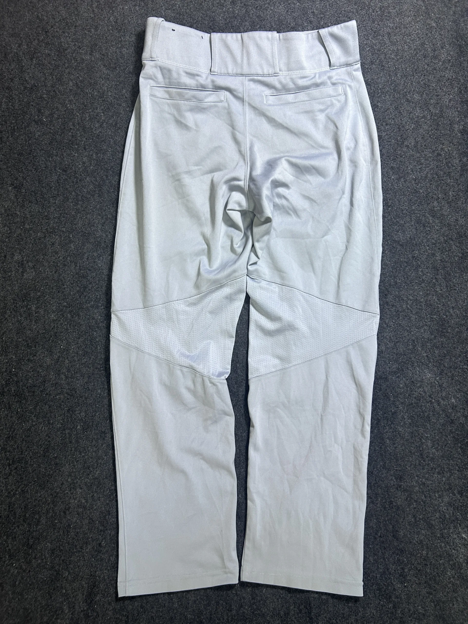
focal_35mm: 26
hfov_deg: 53.1
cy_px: 312
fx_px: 469
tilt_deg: -62.3
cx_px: 234
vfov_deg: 67.3
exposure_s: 1/50
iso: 125
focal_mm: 5.7
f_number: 1.5
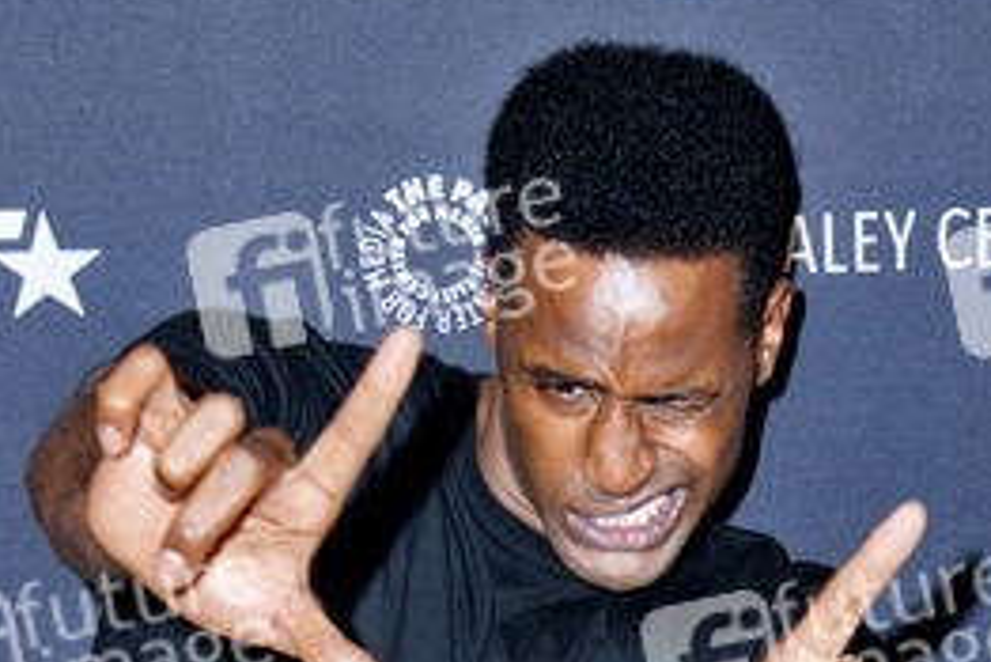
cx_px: 494
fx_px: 1680
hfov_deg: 32.9
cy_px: 458
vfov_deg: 22.2
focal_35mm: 61
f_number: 4.5
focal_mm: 40
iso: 400
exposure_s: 1/320
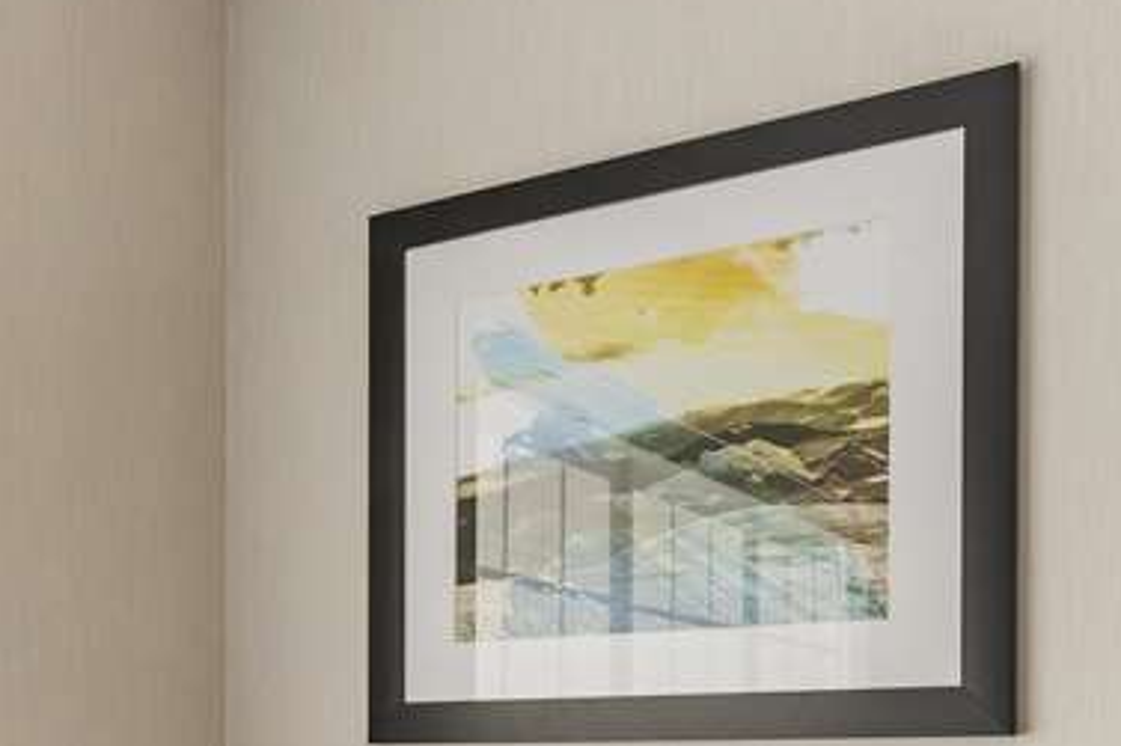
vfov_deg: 31.7
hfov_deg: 42.1
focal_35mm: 38
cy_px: 782
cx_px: -58
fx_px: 1183
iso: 200
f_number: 9
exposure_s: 1/30
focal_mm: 14
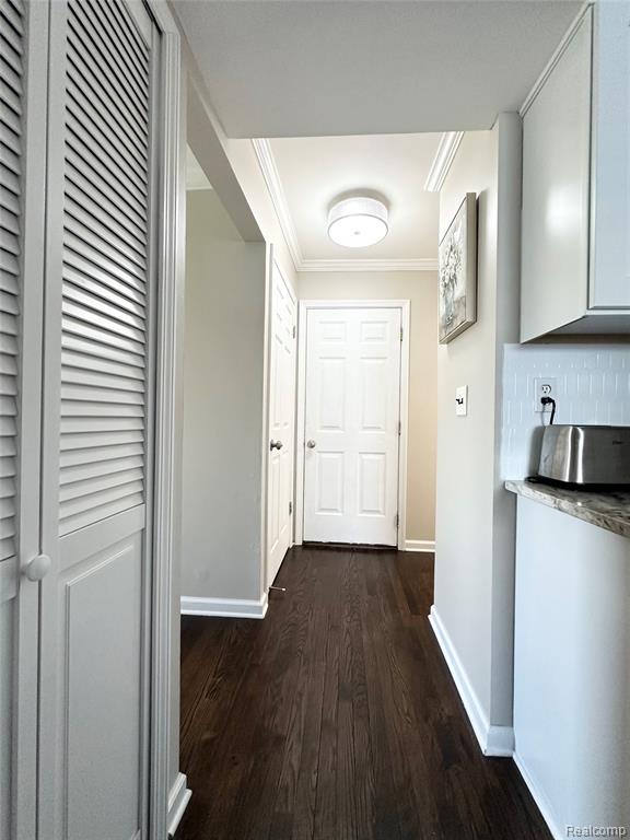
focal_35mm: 14
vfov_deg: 102.1
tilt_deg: +2.3
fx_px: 340
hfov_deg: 85.7
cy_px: 420
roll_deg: -2.7
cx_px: 315
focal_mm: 2.22
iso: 200
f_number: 2.2
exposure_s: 1/120
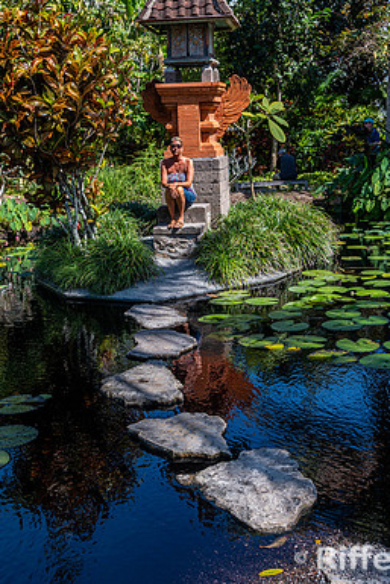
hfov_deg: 30.5
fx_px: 714
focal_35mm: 44
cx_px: 193
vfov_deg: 44.5
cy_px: 292
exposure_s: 1/160
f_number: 8
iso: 125
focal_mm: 28
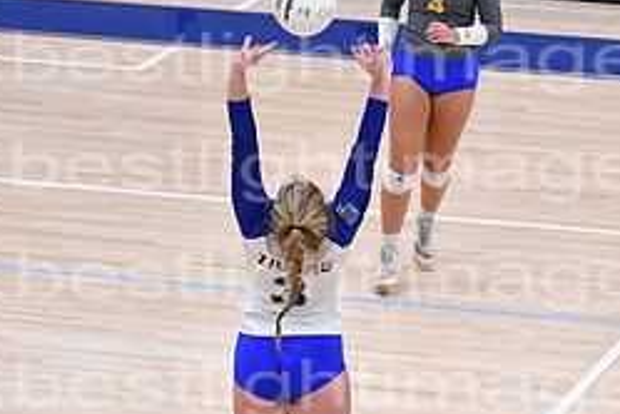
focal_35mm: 280
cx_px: 346
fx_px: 4822
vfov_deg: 4.9
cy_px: 335
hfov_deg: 7.4
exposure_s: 1/1000
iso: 6400
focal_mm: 80
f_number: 3.2
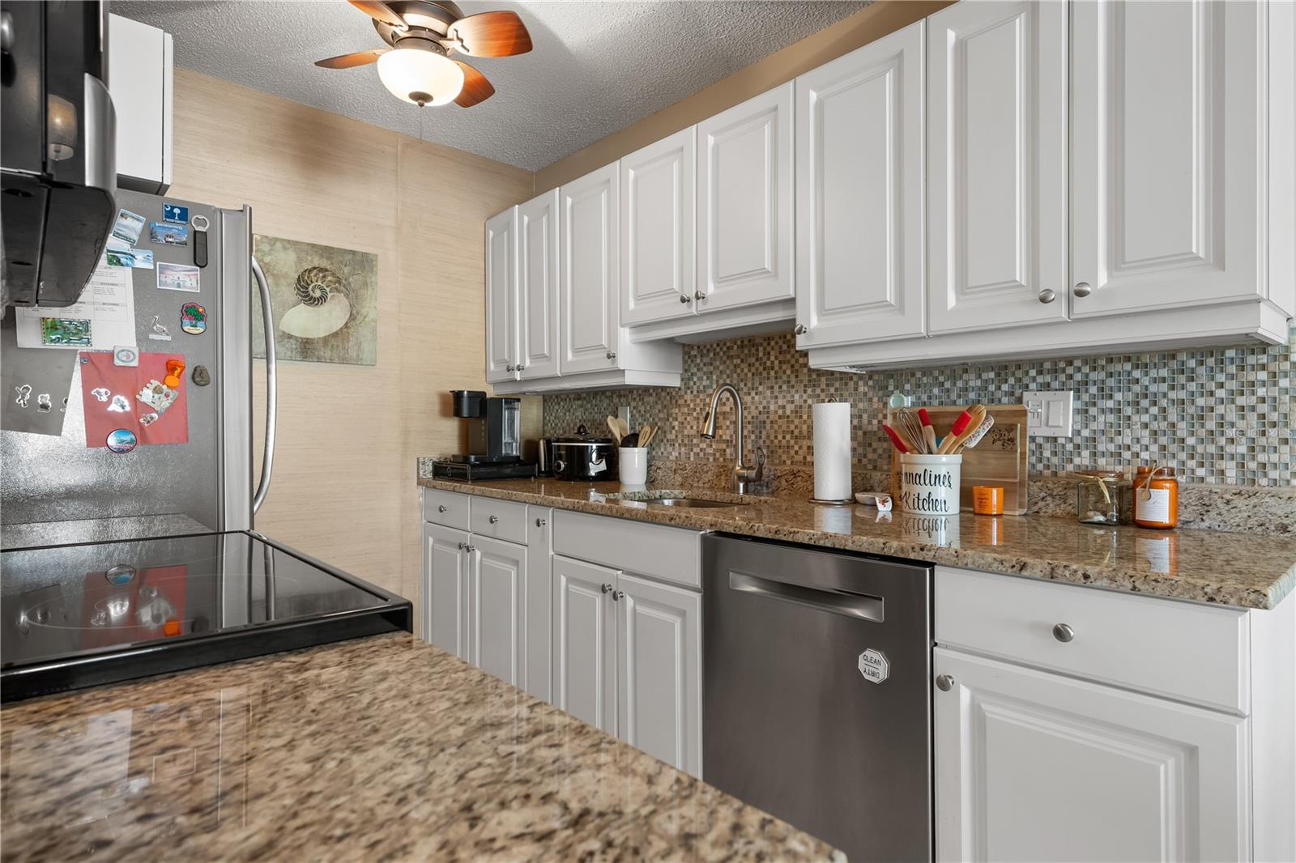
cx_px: 648
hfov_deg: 85.4
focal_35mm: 20
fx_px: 702
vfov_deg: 63.2
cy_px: 432
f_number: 8
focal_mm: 19.5
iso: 500
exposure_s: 1/5
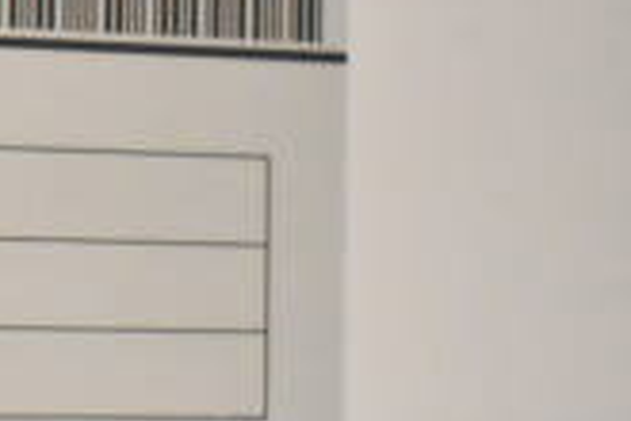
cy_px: 297
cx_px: -493
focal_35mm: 161
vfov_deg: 8.5
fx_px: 2819
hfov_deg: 11.8
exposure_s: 1/50
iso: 8000
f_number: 4.2
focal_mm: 29
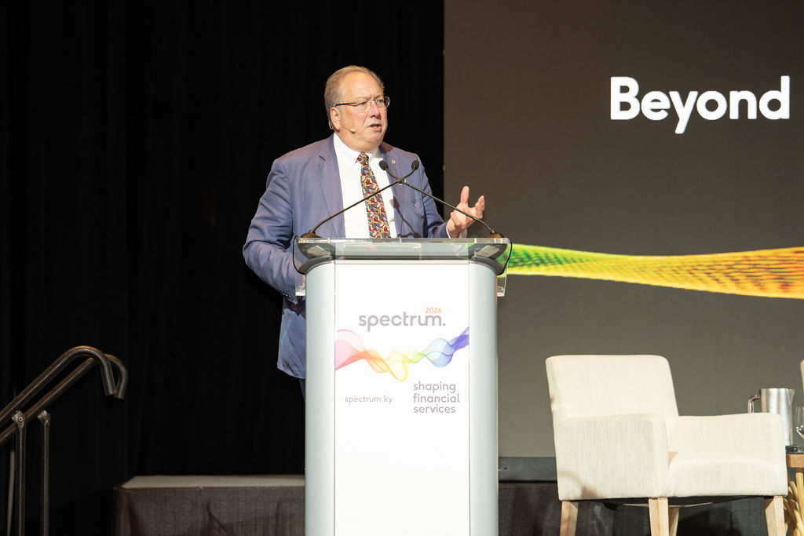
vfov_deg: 10.8
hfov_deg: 16.1
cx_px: 402
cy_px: 268
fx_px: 2837
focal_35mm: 127
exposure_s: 1/250
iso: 800
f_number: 3.2
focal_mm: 127
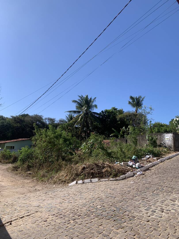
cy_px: 120
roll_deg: -2.9
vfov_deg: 67.3
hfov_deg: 53.1
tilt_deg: +10.6
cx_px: 90
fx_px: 179
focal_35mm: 26
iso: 25
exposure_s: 1/2364
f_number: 1.8
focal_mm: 4.25
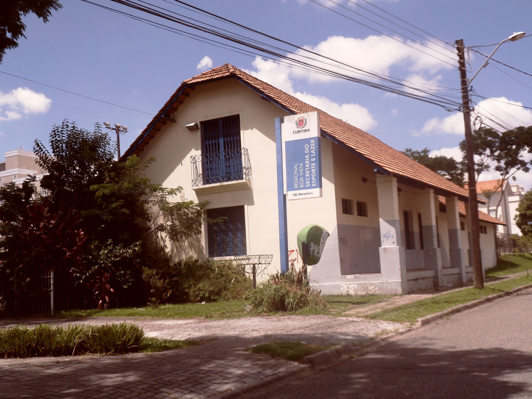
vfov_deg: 34.3
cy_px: 200
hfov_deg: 44.8
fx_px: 645
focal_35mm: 42
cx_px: 266
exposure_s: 1/750
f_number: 4
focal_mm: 6.5
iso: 80
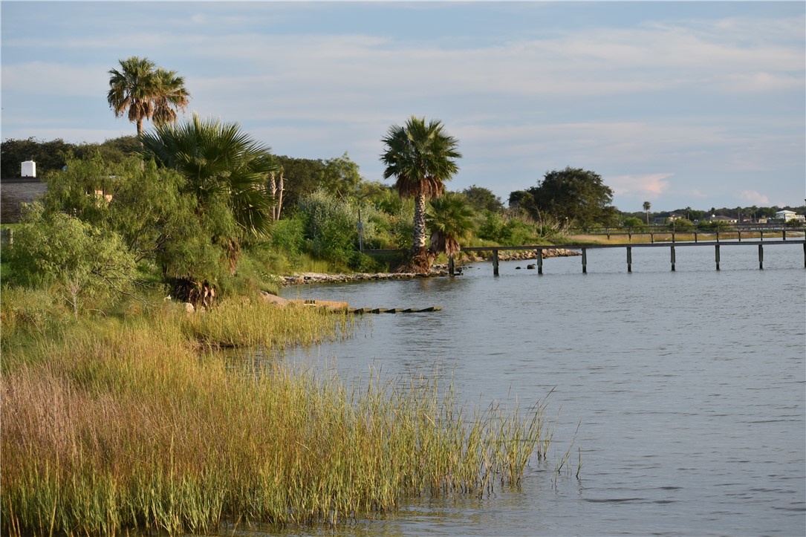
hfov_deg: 19.5
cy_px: 268
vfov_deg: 13.0
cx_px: 403
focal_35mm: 105
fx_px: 2350
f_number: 5.6
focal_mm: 70
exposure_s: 1/500
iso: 250
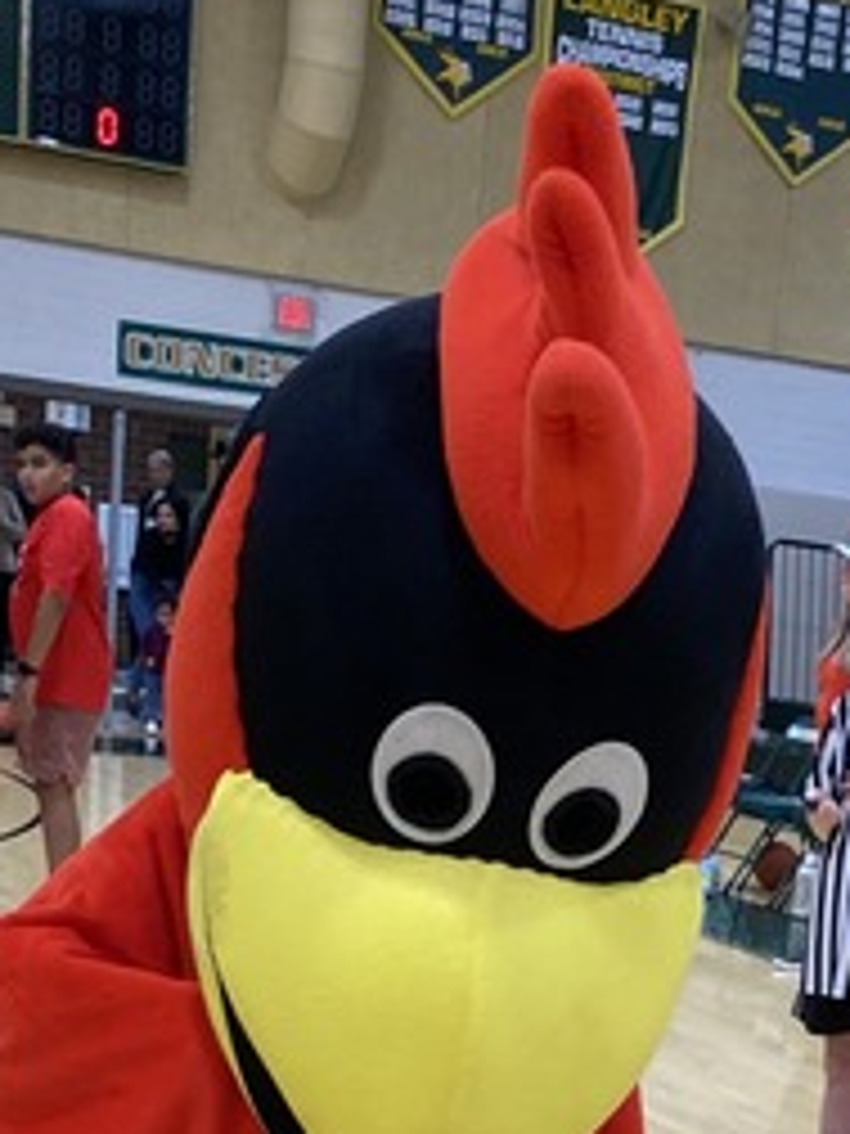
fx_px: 2521
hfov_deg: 19.1
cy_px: 1546
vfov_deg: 22.2
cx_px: 594
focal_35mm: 77
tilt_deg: -15.7
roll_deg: -4.8
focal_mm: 4.25
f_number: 1.8
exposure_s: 1/113
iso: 125
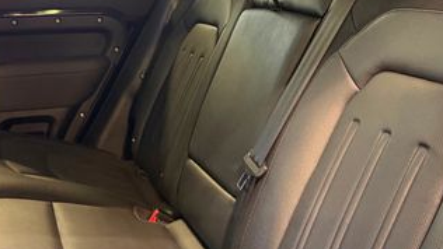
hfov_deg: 38.9
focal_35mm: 53
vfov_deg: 22.5
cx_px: 165
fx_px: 623
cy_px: 67
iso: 640
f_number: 1.78
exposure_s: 1/40
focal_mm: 6.76
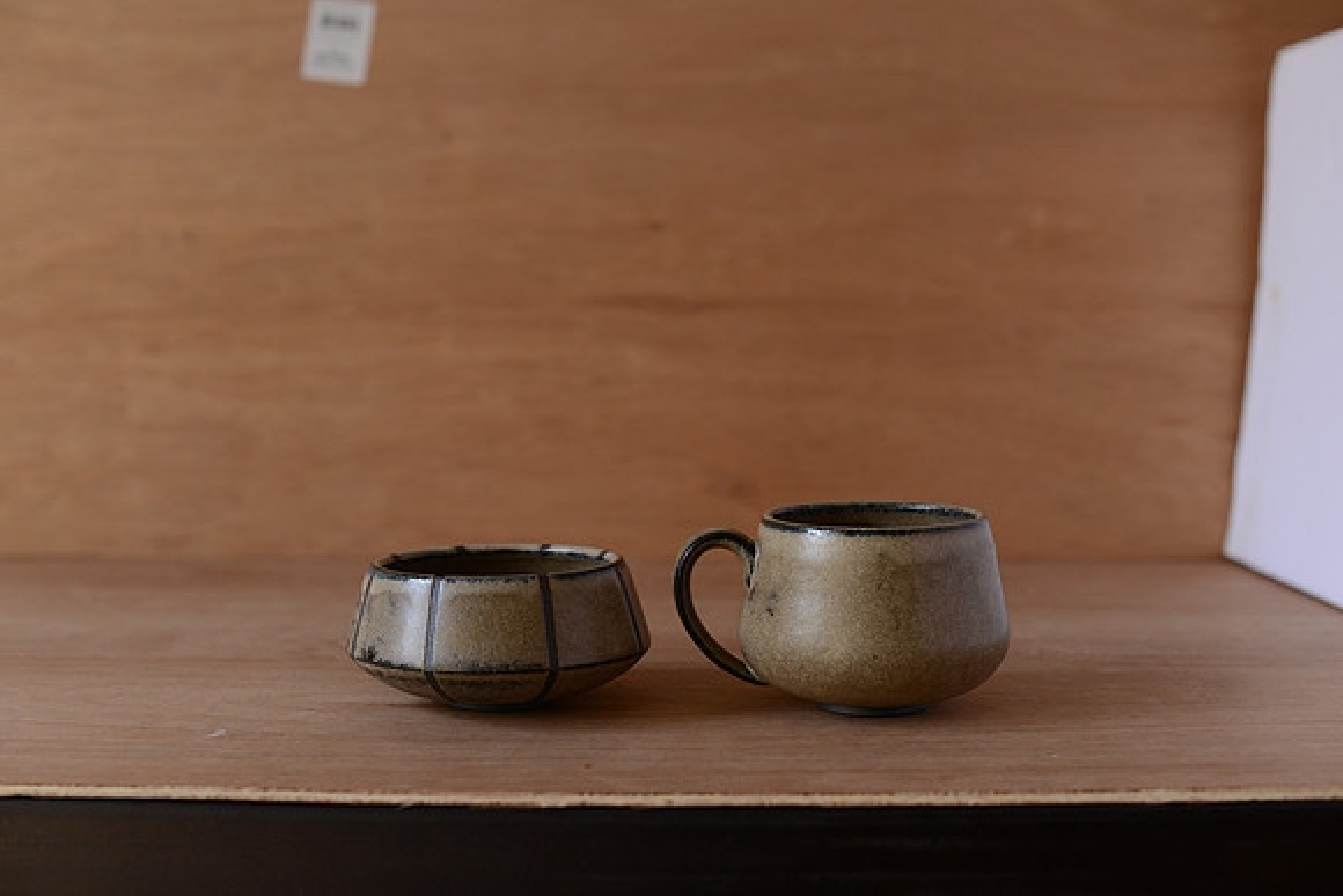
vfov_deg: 27.0
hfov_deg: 39.6
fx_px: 1866
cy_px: 448
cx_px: 672
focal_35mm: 50
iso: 500
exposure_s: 1/100
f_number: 3.5
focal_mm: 50
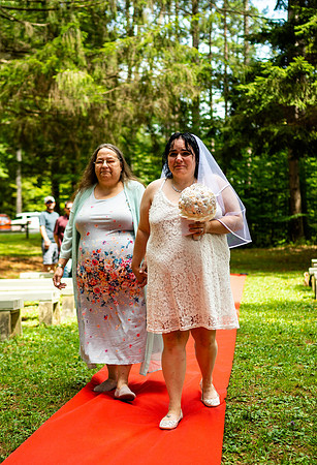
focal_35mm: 52
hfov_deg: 26.3
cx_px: 166
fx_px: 678
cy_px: 232
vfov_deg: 37.8
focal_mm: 35
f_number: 2
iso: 80
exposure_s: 1/1000
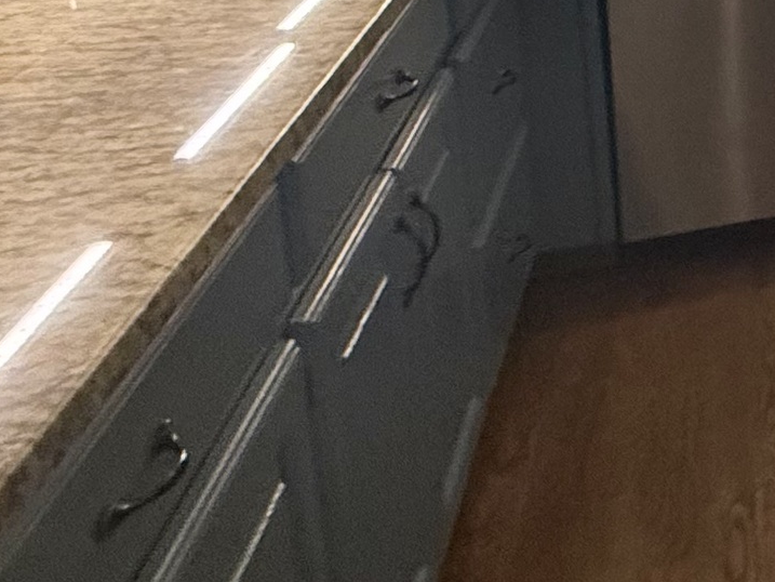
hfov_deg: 19.6
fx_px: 1344
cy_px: -213
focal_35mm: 60
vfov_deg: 21.6
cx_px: 1511
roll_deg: -2.1
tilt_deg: -8.8
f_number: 2.2
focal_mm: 2.22
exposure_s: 1/60
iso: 250
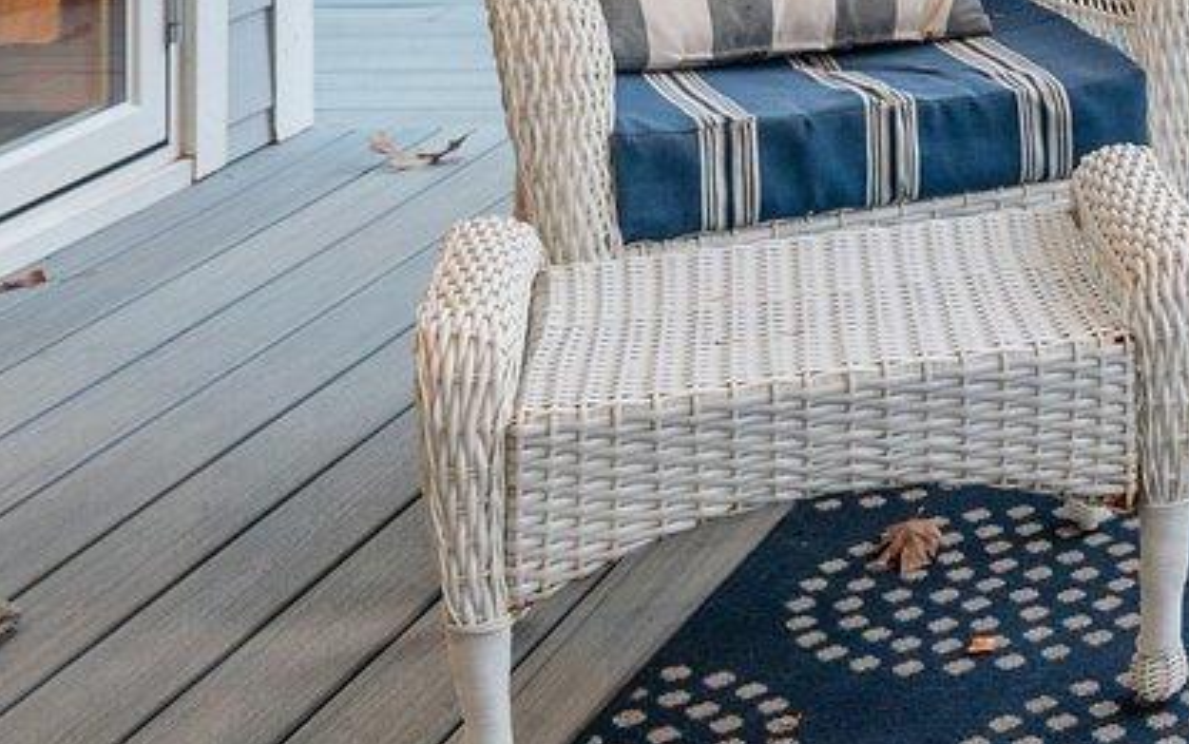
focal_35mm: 75
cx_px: 1774
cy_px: -542
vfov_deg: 15.3
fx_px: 2431
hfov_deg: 22.6
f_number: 6.3
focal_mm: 15
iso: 400
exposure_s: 1/160
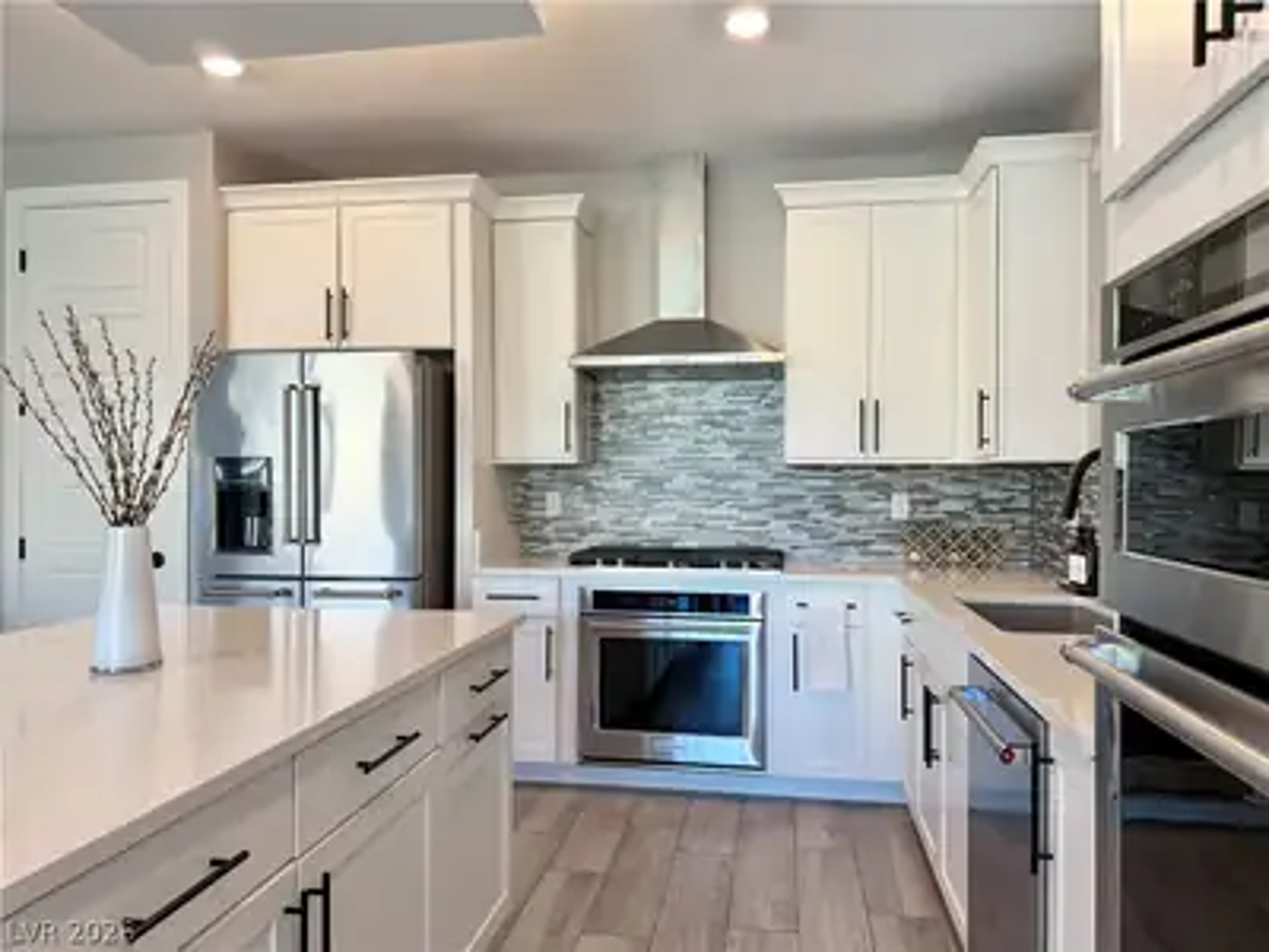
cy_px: 476
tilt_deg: -0.2
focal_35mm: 24
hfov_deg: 71.6
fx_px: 880
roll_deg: -0.5
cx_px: 634
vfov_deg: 56.8
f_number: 1.78
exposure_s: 1/120
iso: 125
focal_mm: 6.76
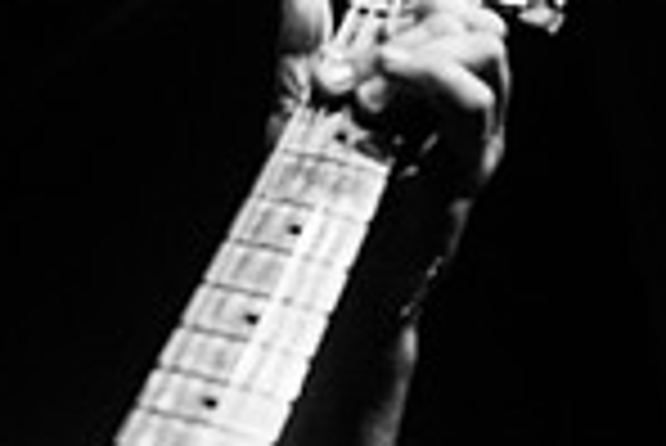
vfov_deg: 9.9
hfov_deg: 13.6
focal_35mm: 137
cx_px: -486
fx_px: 2537
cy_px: 516
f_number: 3.2
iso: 3200
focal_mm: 35
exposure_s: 1/400
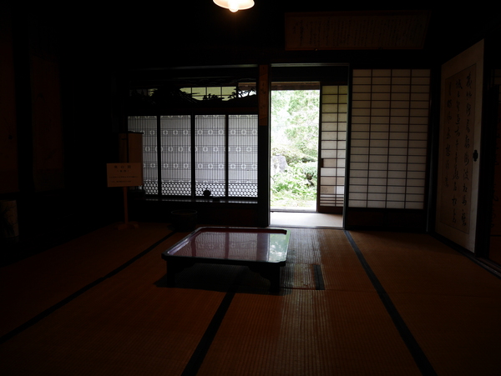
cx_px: 250
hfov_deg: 71.6
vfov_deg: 56.9
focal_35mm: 24
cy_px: 188
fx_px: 348
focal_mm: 12
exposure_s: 1/60
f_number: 3.5
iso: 250
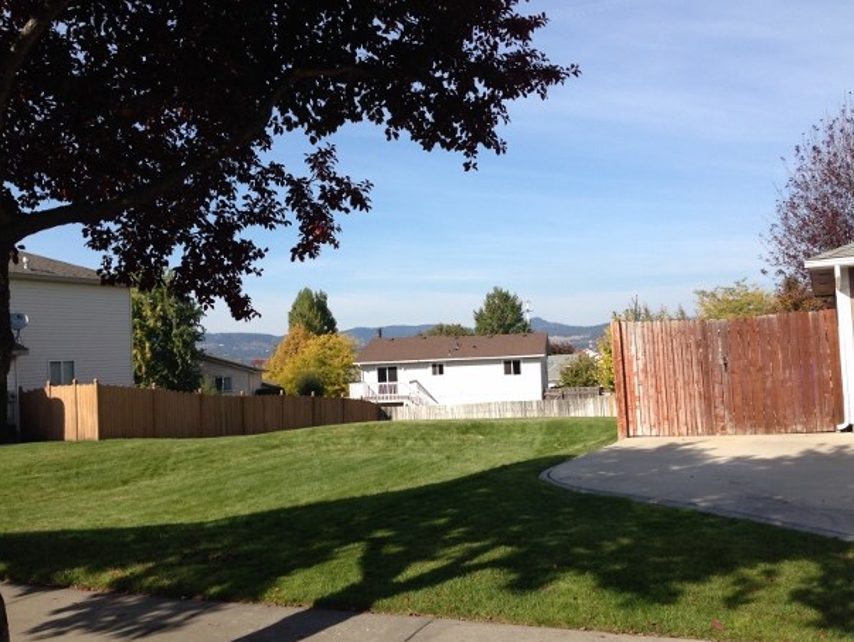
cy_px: 315
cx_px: 435
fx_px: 864
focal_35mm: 35
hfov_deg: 52.6
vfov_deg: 40.7
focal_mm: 4.12
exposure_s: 1/1466
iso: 64
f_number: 2.4
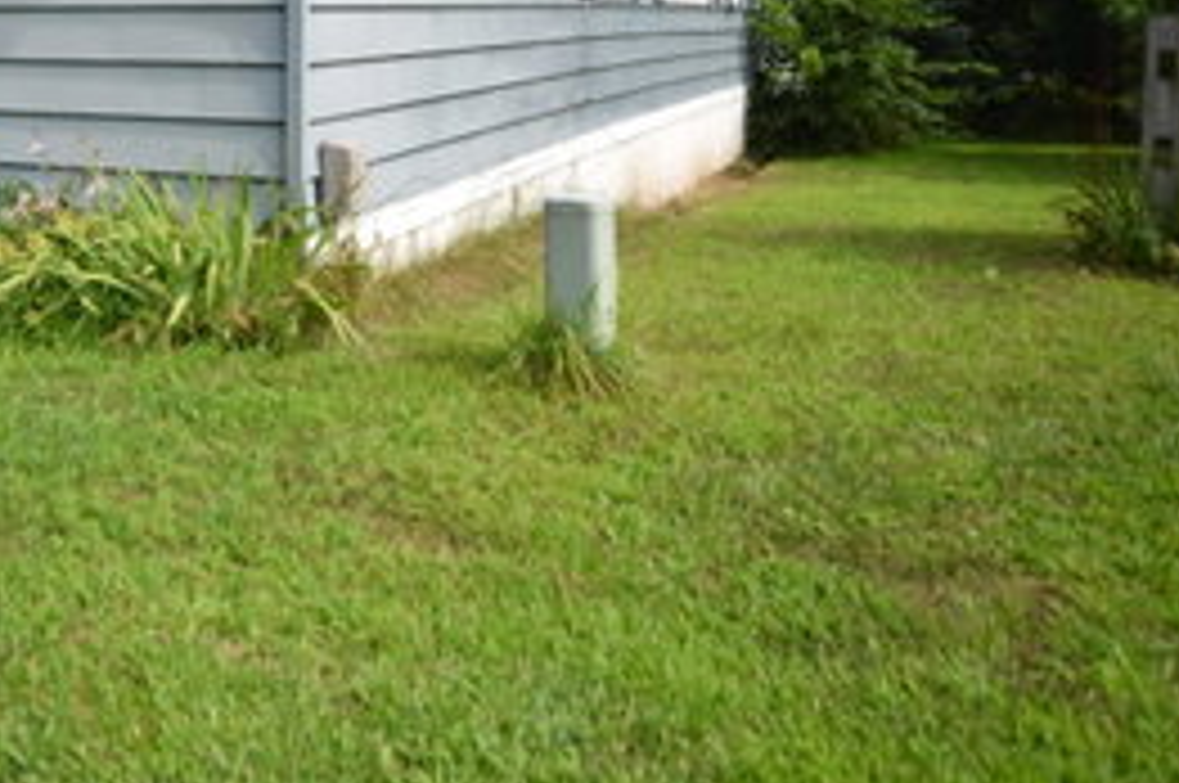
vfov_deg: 28.9
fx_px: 1438
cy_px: 43
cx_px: 99
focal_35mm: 44
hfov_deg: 40.8
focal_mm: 15
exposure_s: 1/500
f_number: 8
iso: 200
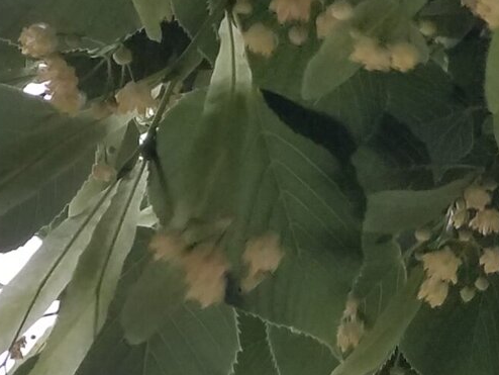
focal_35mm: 101
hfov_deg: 17.1
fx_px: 1457
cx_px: 795
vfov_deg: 14.0
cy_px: -142
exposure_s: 1/50
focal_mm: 4.2
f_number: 1.7
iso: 250
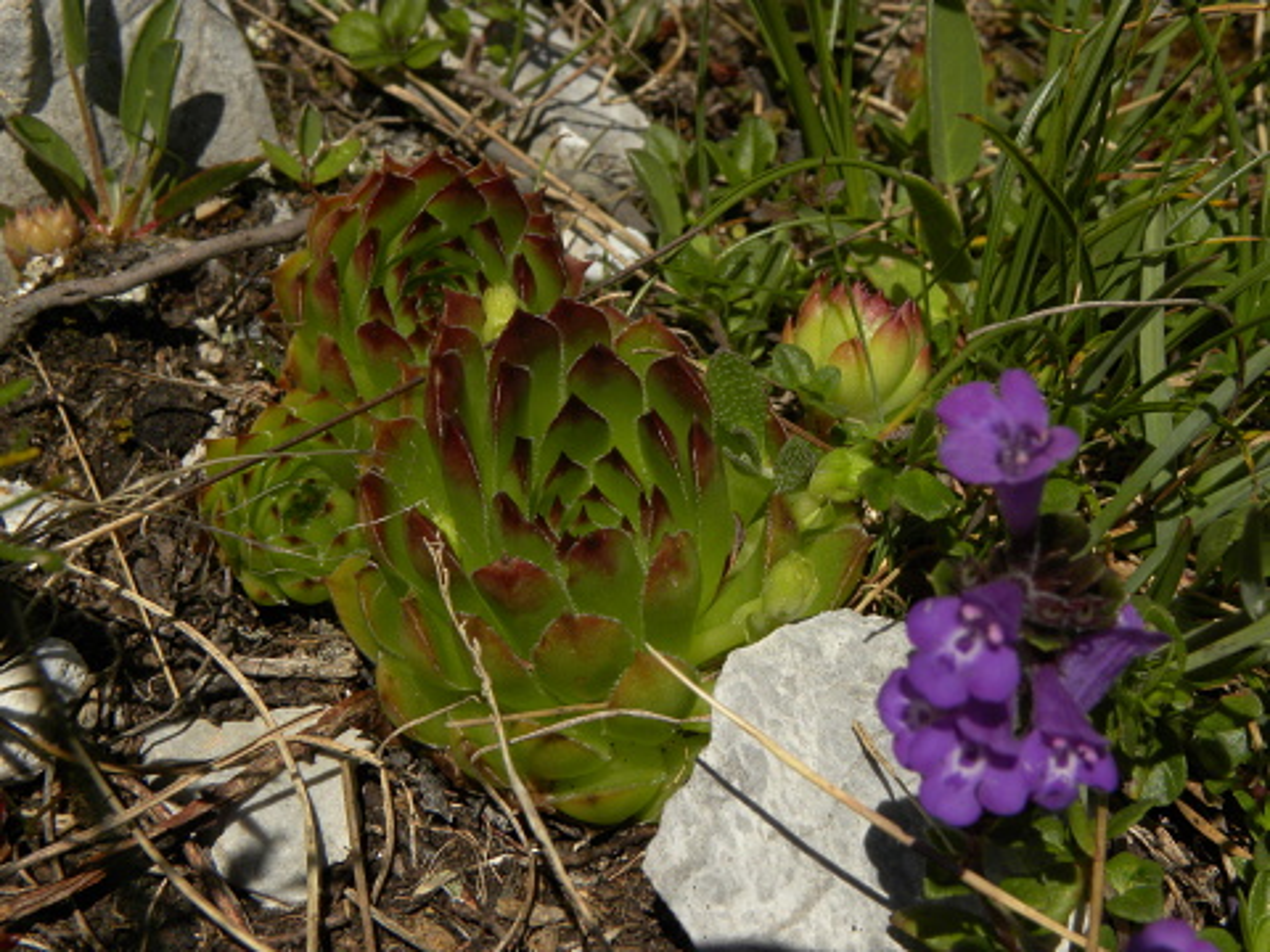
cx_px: 635
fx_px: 2421
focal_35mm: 66
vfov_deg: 22.3
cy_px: 476
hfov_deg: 29.4
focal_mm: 11.8
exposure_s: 1/640
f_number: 7.1
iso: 100
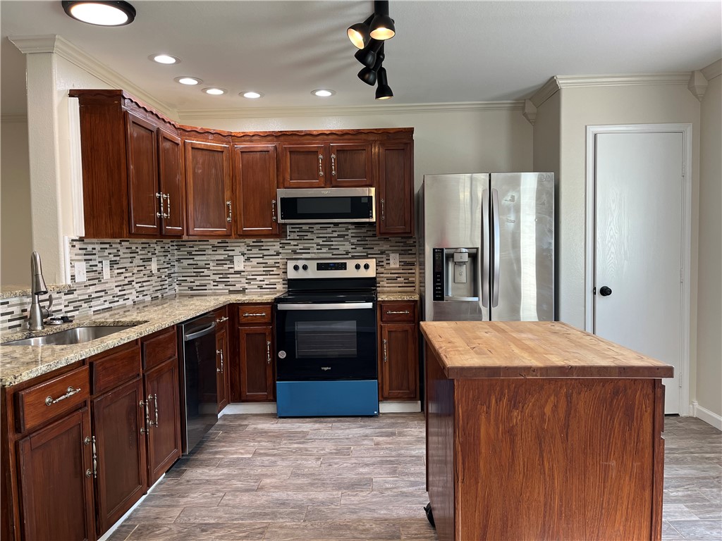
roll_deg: +1.2
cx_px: 361
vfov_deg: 53.1
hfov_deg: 67.3
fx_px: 542
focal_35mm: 26
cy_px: 270
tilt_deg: -3.5
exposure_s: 1/120
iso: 64
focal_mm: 5.1
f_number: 1.6
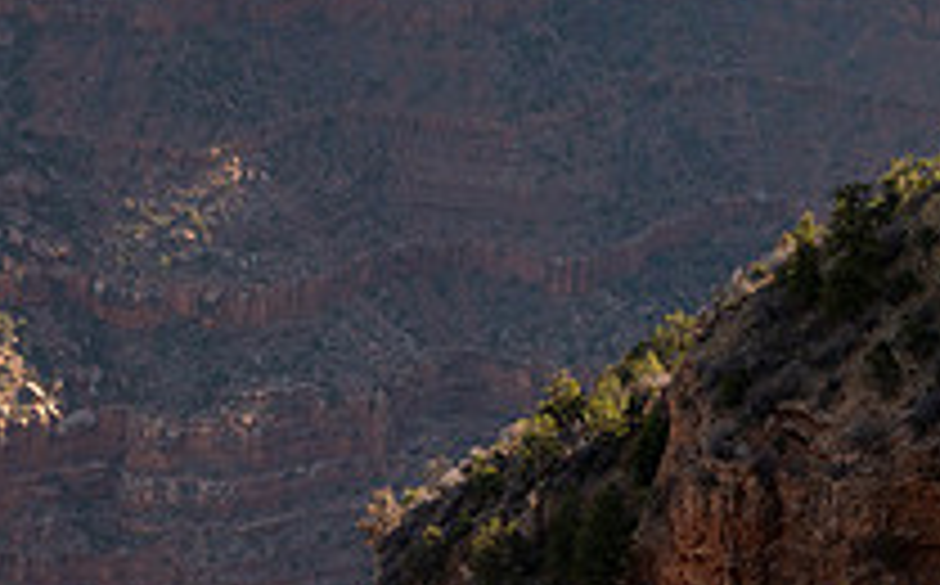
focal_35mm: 136
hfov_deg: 15.2
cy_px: 765
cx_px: 108
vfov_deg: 9.4
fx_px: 3479
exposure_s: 1/800
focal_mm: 48
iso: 400
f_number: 8
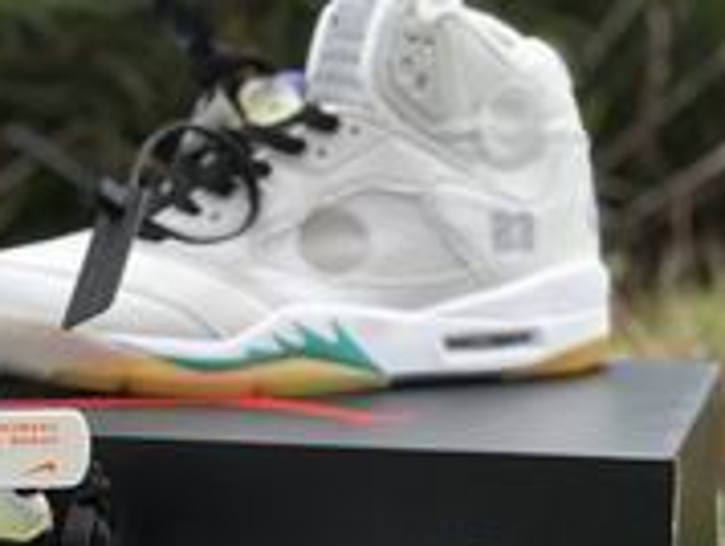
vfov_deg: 14.4
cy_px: 469
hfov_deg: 19.1
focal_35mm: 102
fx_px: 2139
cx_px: 171
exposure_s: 1/489
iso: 16
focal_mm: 6
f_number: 2.4
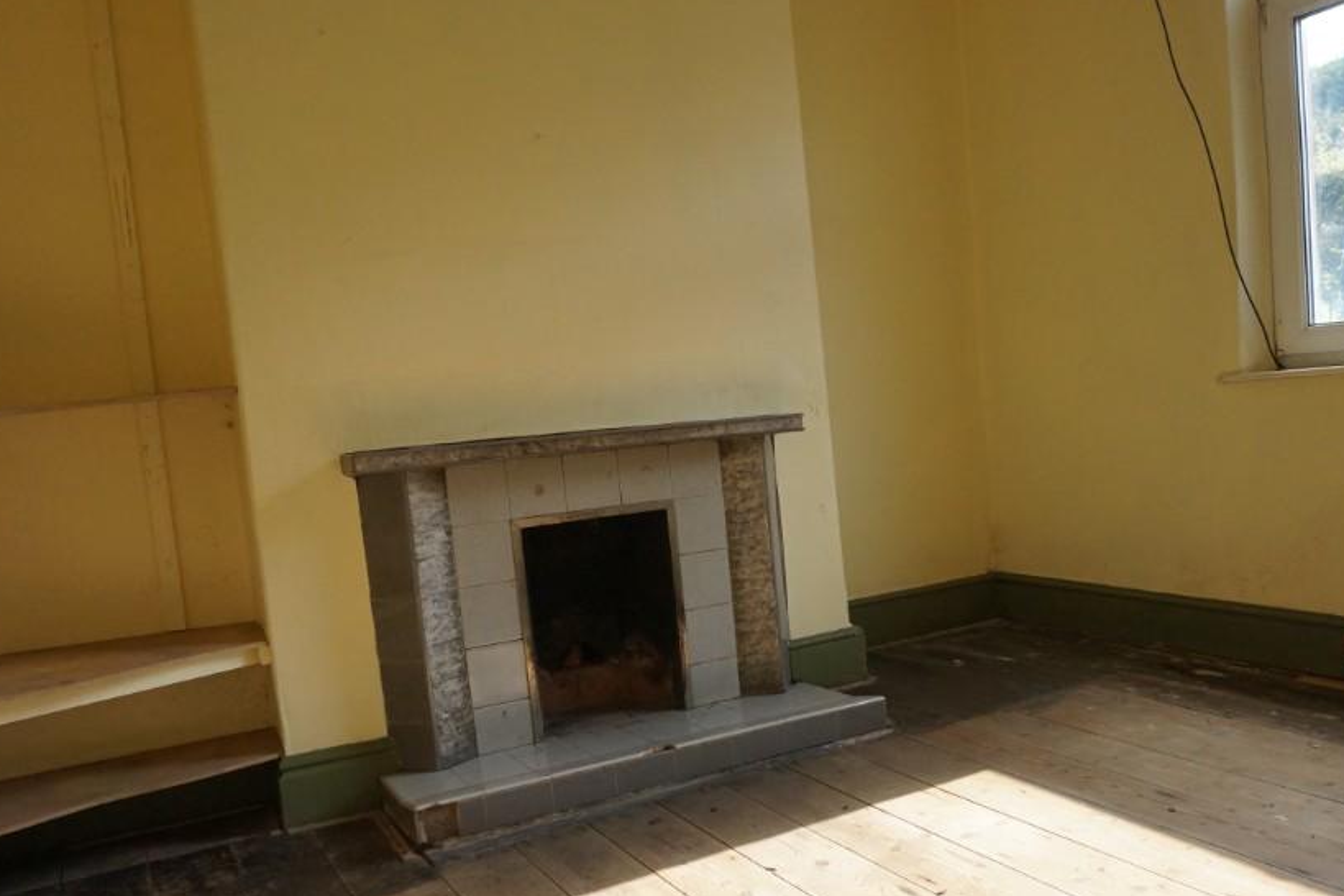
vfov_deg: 43.5
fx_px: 1120
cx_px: 763
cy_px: 519
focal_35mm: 30
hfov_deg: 61.7
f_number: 13
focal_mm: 16
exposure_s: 1/160
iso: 1600
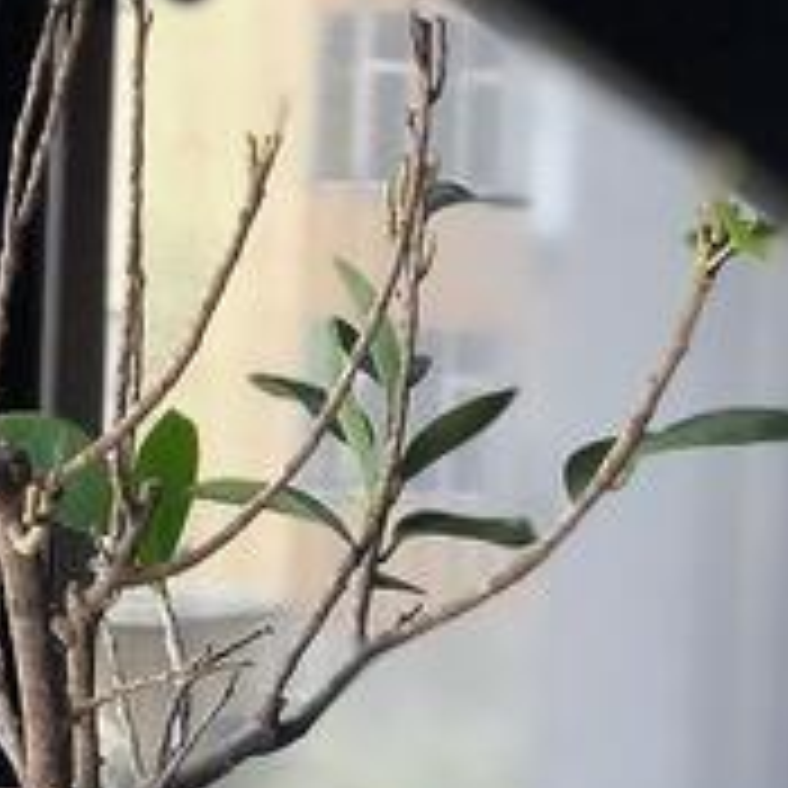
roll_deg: -2.2
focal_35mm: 173
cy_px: 1193
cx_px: 14
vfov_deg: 9.8
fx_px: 4456
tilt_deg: -8.2
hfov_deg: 10.0
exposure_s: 1/30
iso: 25
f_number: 2.8
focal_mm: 6.6
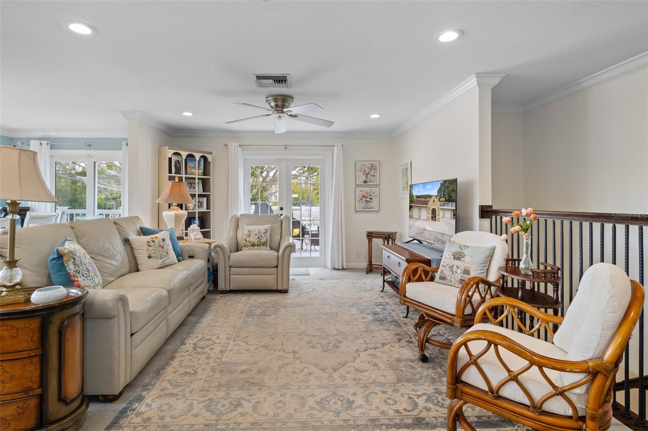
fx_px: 306
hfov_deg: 93.3
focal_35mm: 17
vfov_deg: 70.4
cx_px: 324
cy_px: 216
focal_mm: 17
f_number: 8
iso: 320
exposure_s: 1.3
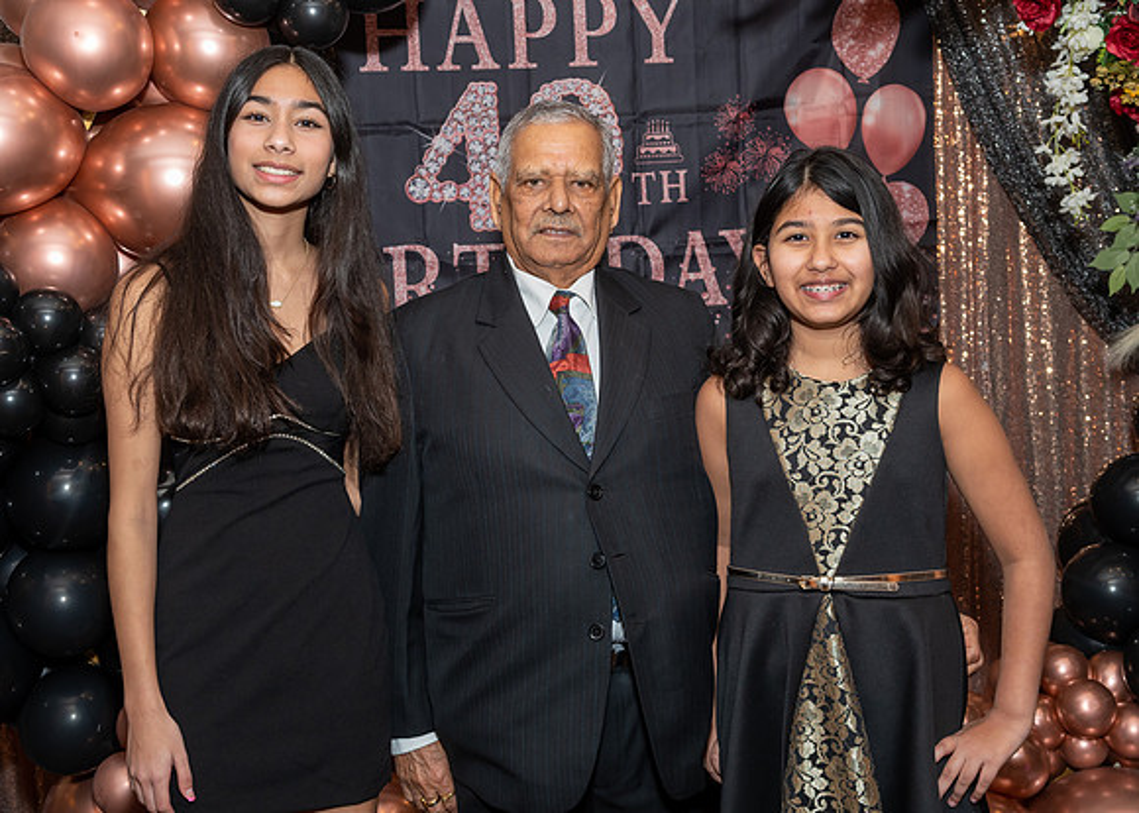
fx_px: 1573
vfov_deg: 29.0
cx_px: 543
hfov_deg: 39.8
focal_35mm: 49
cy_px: 364
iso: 400
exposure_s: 1/250
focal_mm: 28
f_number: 5.6
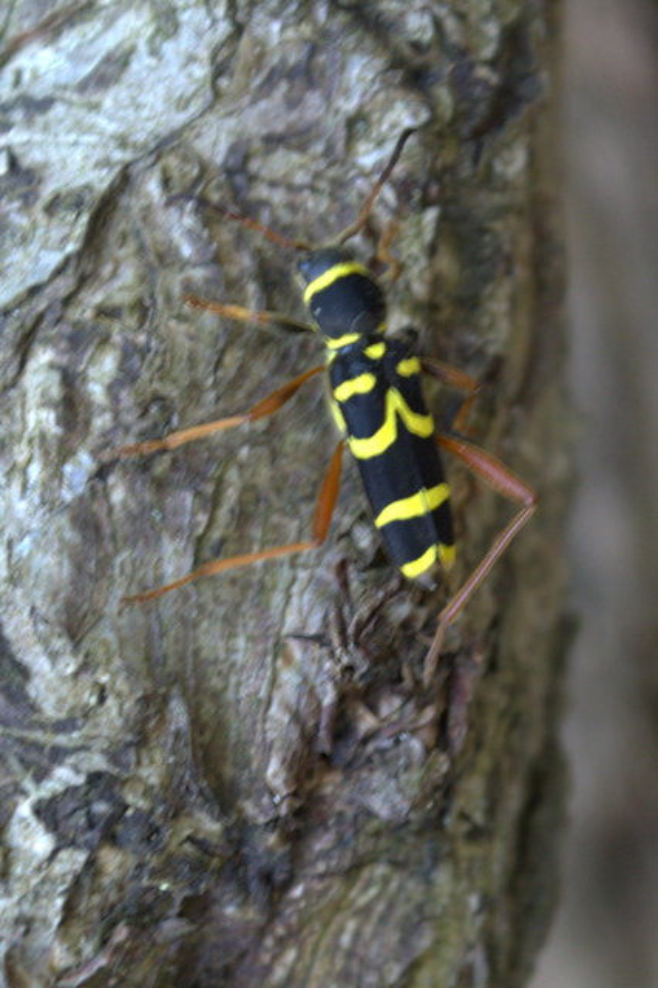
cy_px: 494
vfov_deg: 24.6
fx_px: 2264
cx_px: 329
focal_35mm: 82
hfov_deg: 16.5
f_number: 5.6
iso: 800
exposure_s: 1/40
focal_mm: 55
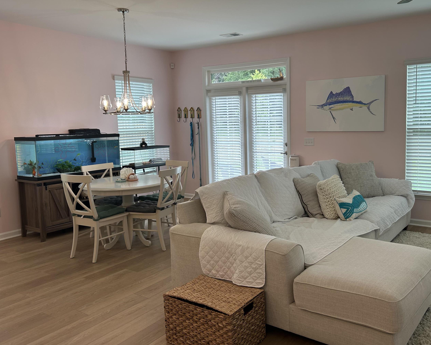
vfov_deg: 47.1
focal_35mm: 31
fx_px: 395
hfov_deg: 56.7
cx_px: 259
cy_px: 161
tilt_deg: -6.0
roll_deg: +1.1
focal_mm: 5.7
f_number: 1.5
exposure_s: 1/178
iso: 40
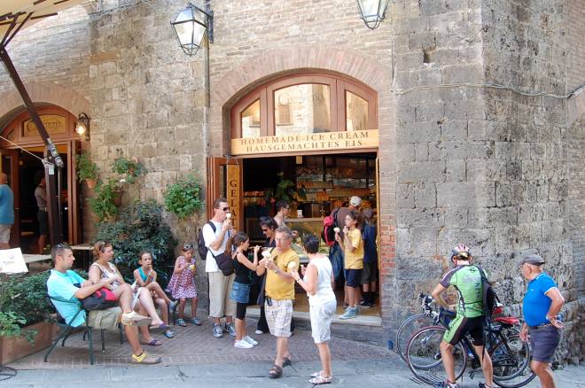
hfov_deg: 62.0
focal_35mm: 30
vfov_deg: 43.5
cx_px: 292
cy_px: 194
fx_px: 487
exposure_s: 1/30
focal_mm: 20
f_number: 7.1
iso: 400
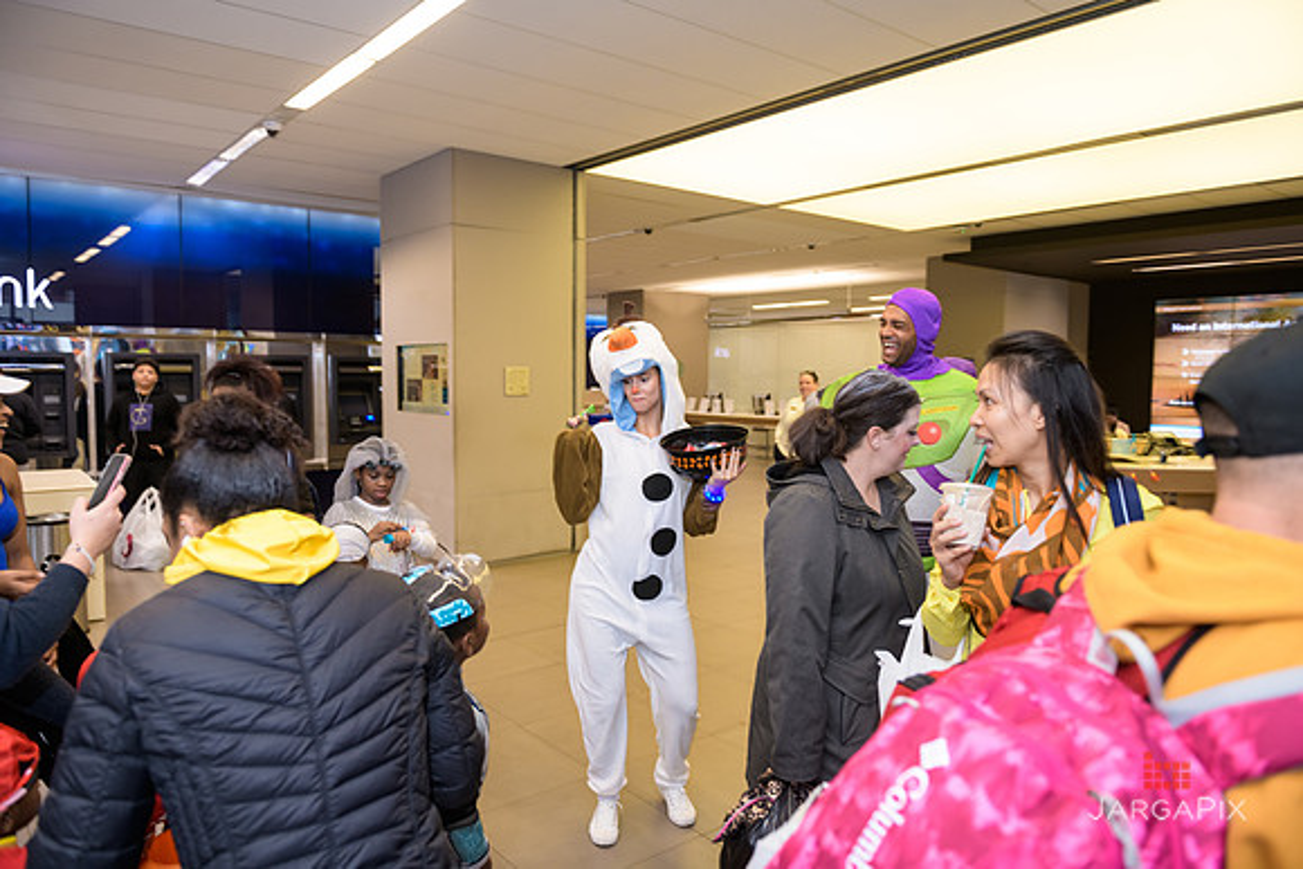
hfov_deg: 73.7
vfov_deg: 53.2
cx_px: 652
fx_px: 869
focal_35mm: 24
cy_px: 434
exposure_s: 1/100
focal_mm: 24
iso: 800
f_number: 3.2
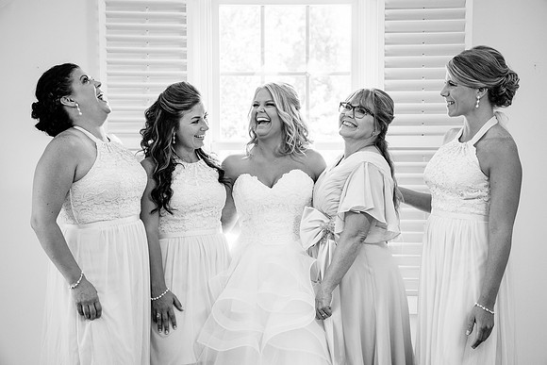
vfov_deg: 21.9
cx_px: 274
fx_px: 942
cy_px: 182
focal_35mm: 62
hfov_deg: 32.4
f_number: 5.6
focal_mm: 62
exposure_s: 1/160
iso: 2000
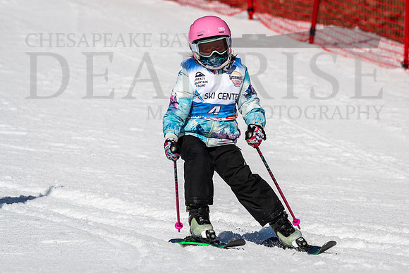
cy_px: 149
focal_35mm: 729
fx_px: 8288
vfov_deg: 1.9
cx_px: 249
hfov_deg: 2.8
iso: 200
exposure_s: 1/2000
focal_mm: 400
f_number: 8
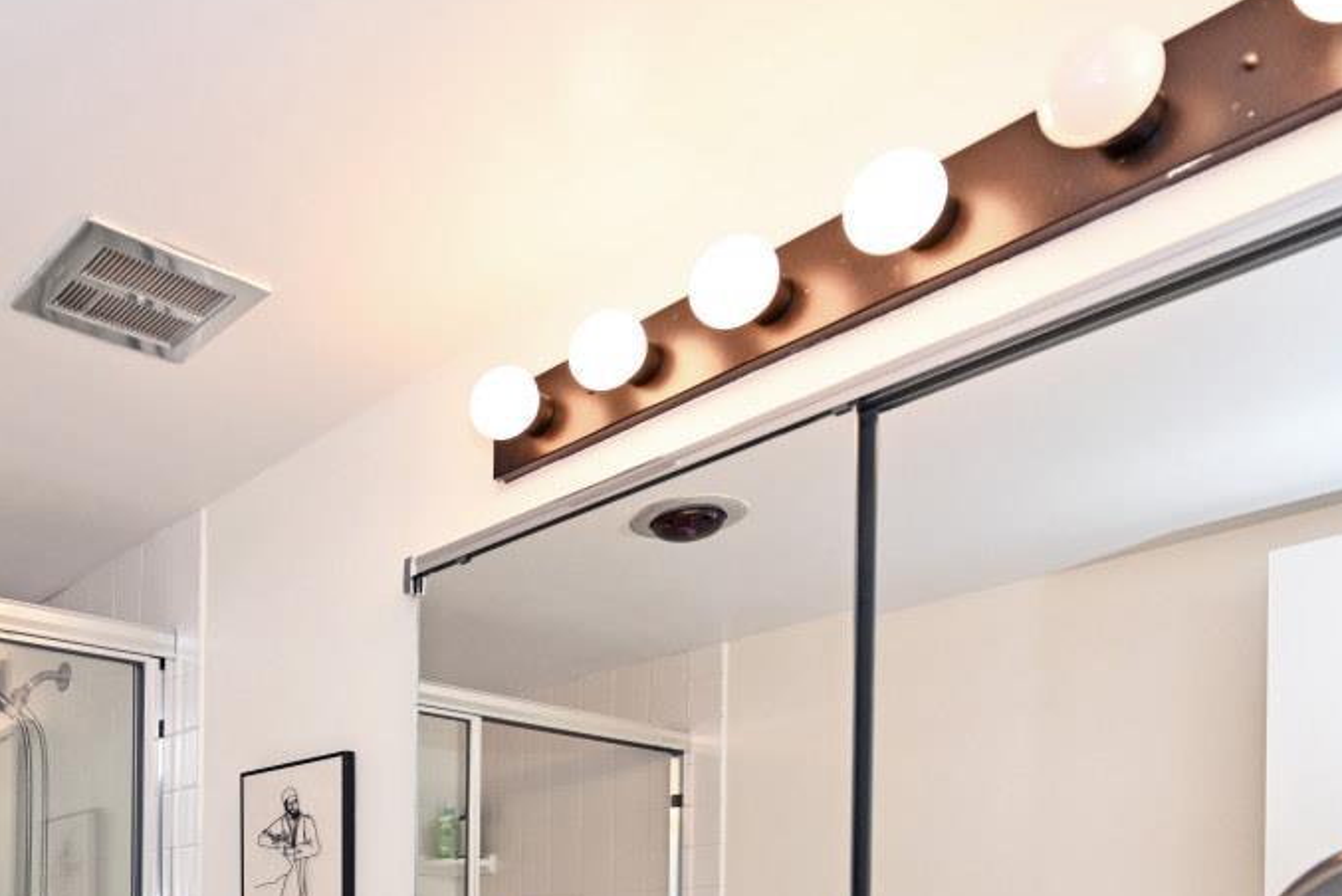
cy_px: 963
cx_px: 153
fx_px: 1156
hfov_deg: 53.3
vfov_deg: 36.5
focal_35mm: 31
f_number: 4
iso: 280
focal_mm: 14
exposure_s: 1/60
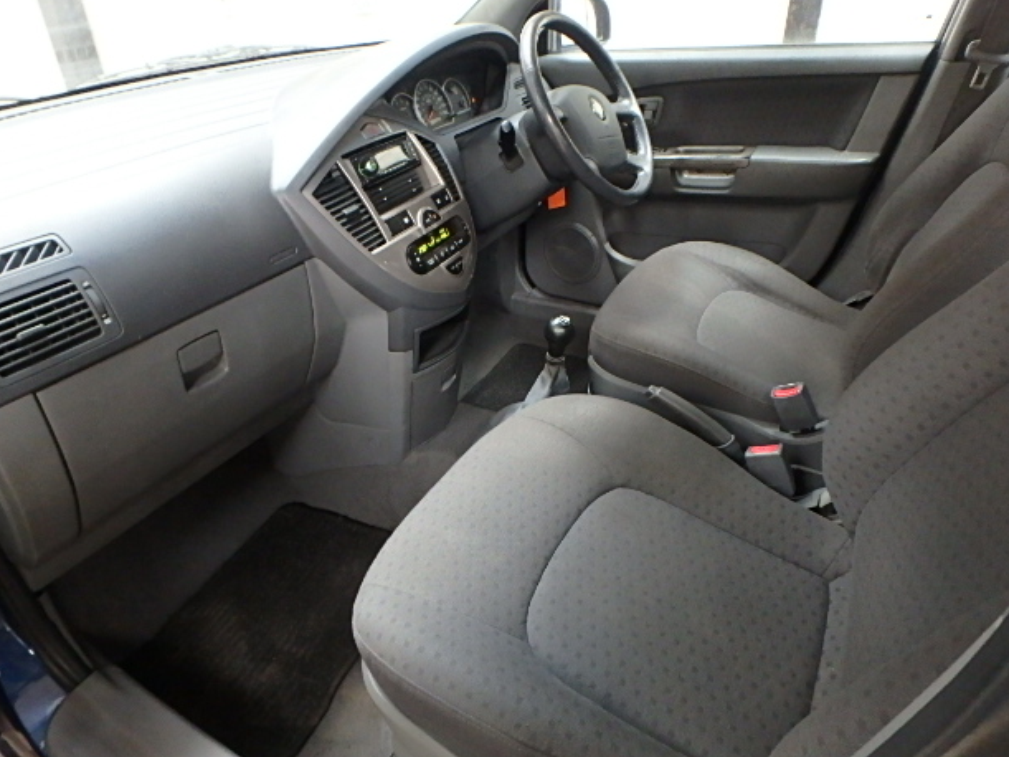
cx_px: 484
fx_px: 641
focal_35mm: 22
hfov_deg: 76.4
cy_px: 372
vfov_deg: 61.1
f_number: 3.5
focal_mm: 3.7
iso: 800
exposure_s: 1/20
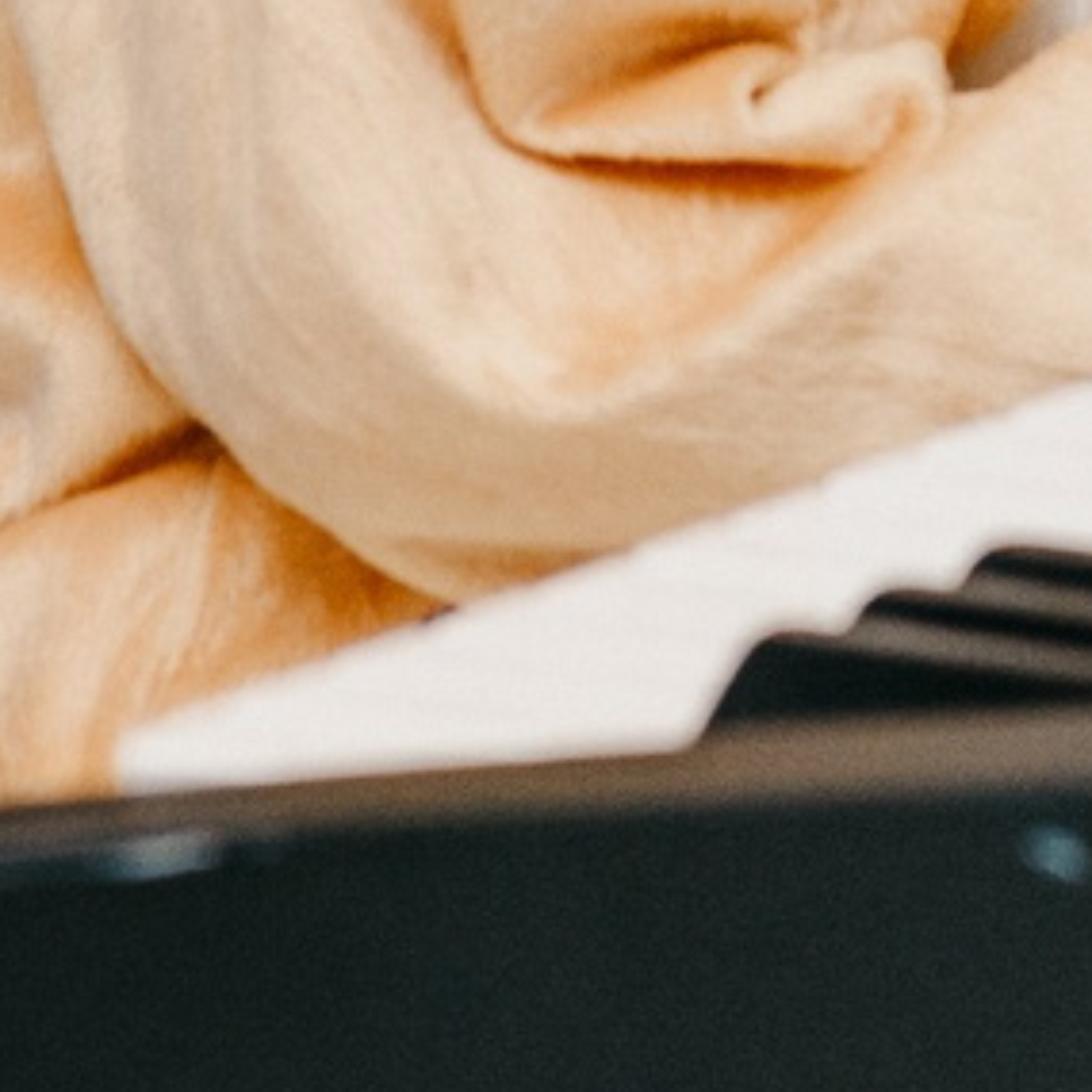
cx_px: 847
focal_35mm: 560
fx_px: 19987
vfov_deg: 3.1
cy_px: -1736
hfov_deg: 3.1
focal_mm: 70
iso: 320
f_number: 4.5
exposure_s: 1/160
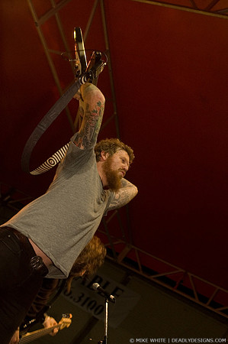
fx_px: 571
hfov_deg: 22.6
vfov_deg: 33.4
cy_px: 172
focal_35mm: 60
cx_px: 114
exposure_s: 1/80
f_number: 3.2
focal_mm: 40
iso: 800
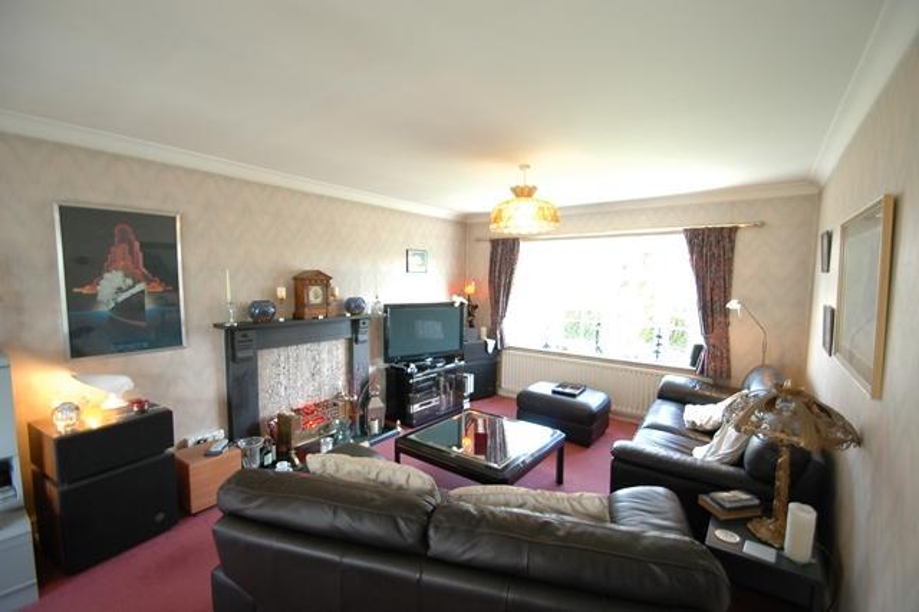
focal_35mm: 15
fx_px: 383
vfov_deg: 77.3
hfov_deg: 100.4
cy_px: 306
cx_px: 460
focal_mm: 10
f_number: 3.5
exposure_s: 1/20
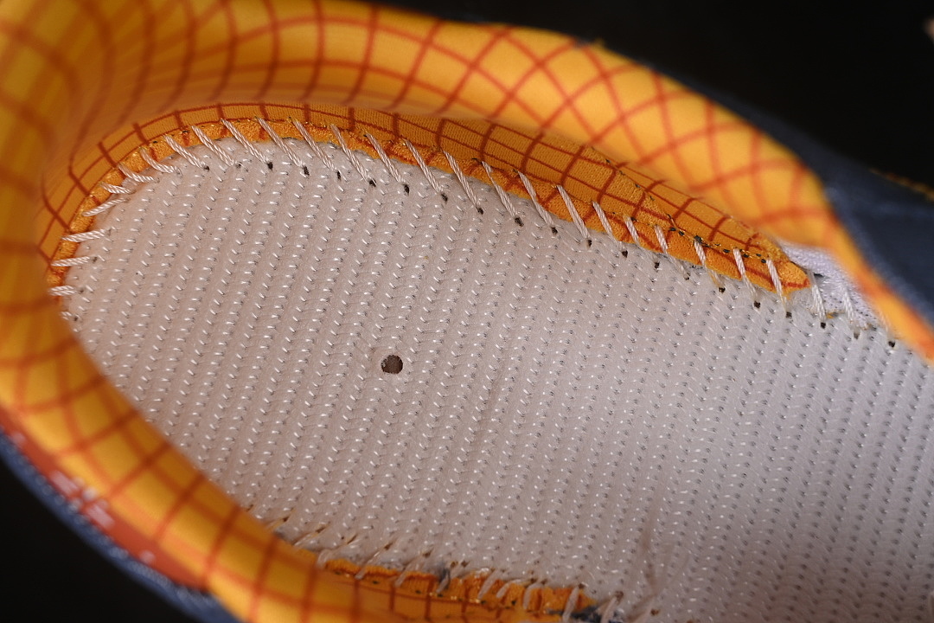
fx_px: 1946
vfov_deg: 18.2
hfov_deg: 27.0
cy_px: 312
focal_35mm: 75
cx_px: 467
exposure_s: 1/80
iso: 160
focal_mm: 50
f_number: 8
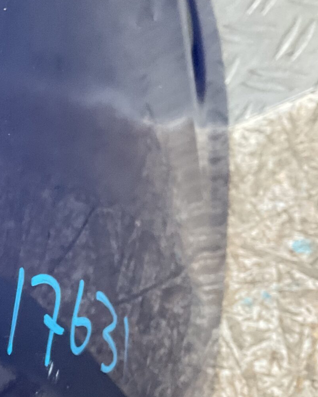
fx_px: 847
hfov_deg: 18.8
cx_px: -154
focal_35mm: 72
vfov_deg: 26.4
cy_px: 236
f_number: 1.8
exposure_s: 1/60
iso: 250
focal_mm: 3
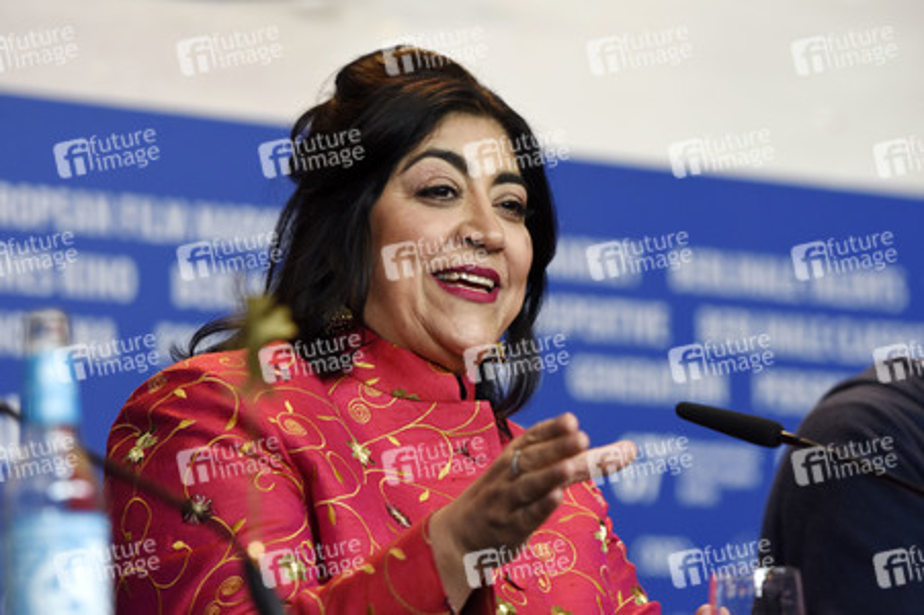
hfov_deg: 9.5
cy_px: 308
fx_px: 5578
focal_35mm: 218
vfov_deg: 6.3
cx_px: 462
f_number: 3.5
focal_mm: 145
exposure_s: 1/320
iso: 800
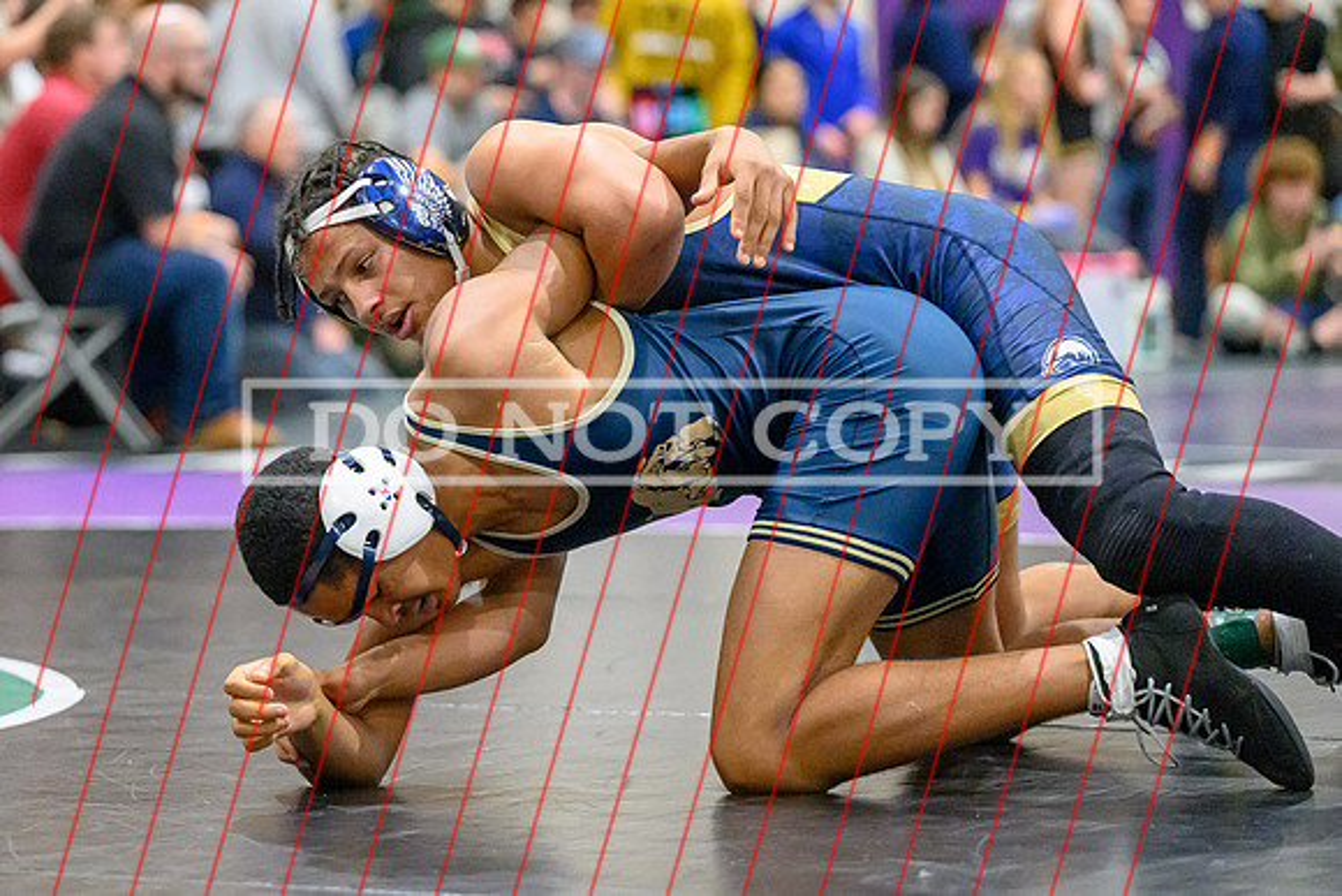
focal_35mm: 159
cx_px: 469
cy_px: 318
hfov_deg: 12.9
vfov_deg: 8.6
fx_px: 5938
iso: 16000
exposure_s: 1/800
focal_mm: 115
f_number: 2.8
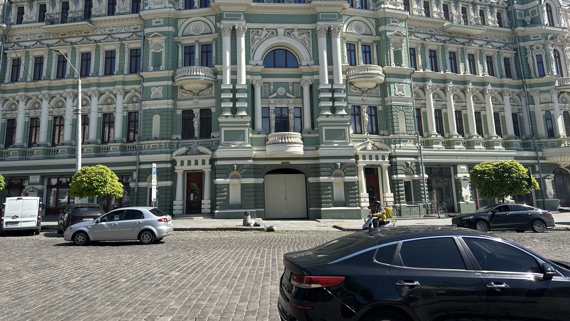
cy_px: 91
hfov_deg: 66.0
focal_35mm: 29
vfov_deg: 39.4
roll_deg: +1.7
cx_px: 264
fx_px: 438
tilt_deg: +11.8
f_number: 1.78
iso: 80
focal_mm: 6.86
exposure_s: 1/3356
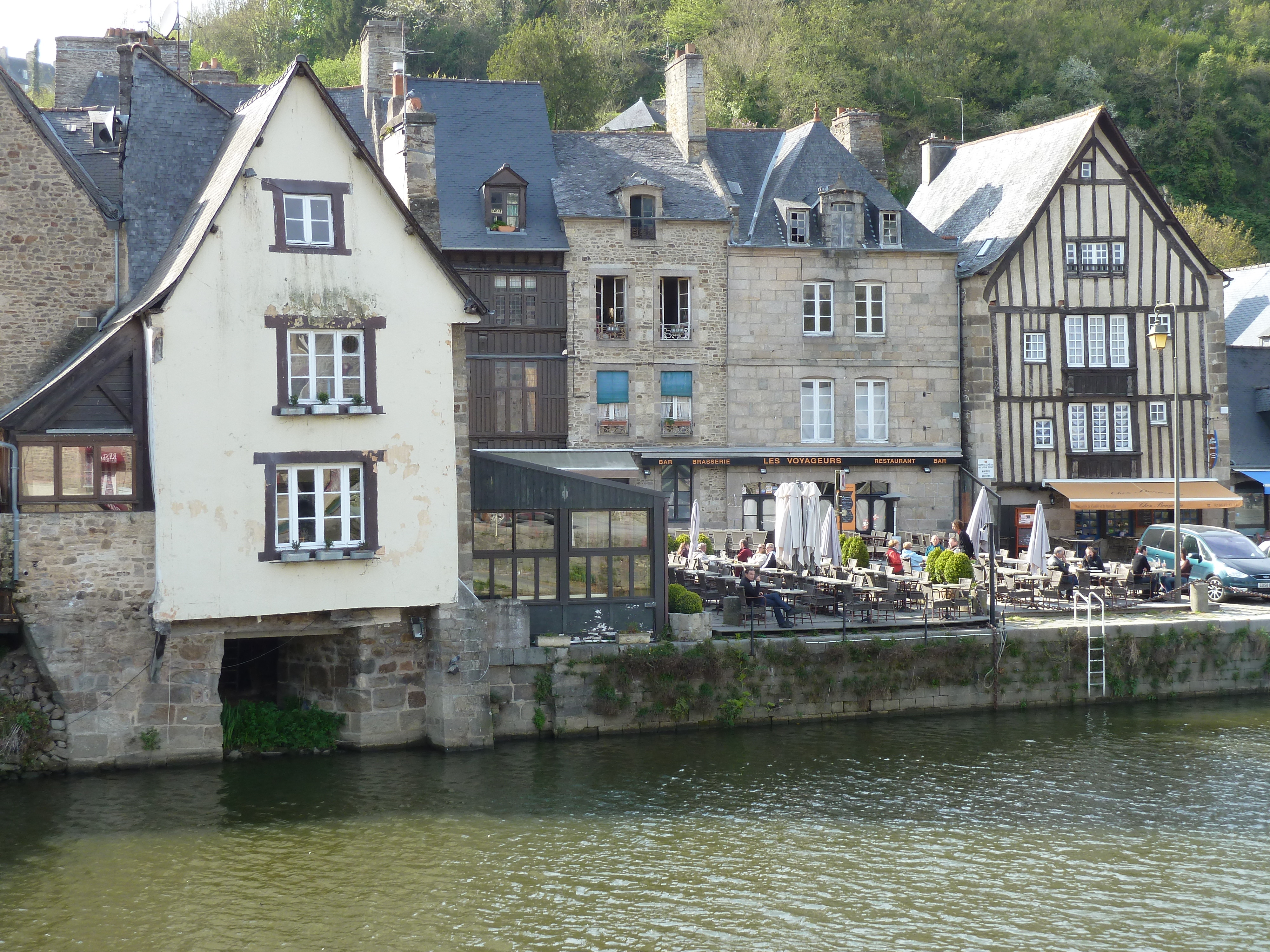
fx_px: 2018
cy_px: 476
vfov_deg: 26.6
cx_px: 635
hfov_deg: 34.9
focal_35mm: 55
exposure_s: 1/125
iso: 80
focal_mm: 9.1
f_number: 3.9
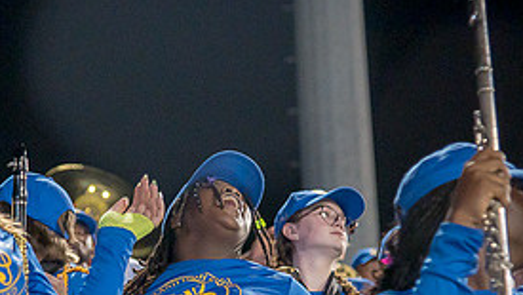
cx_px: 181
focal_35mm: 190
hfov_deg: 11.3
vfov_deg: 6.4
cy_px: 276
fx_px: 2636
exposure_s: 1/200
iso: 2000
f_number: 4
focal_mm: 86
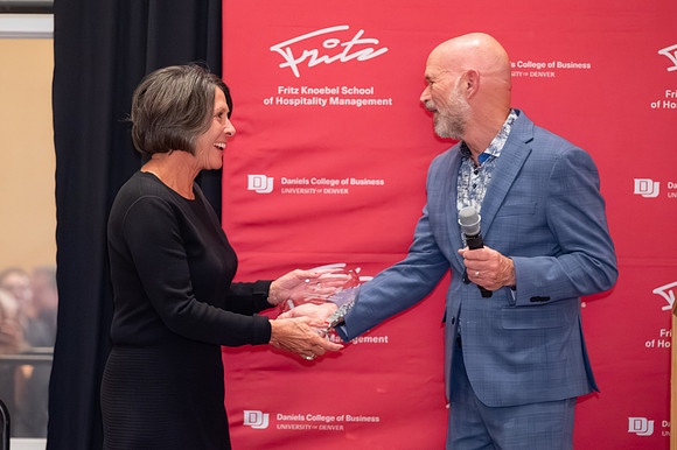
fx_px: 3010
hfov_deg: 12.8
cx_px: 262
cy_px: 207
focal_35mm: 160
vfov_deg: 8.6
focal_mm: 125
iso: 8000
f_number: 2.8
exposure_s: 1/125
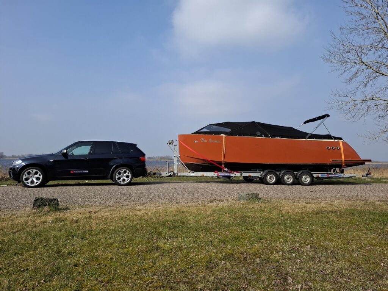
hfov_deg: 73.9
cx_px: 194
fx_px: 258
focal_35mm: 23
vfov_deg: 58.9
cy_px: 146
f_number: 1.8
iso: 50
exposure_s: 1/1605
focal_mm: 5.54
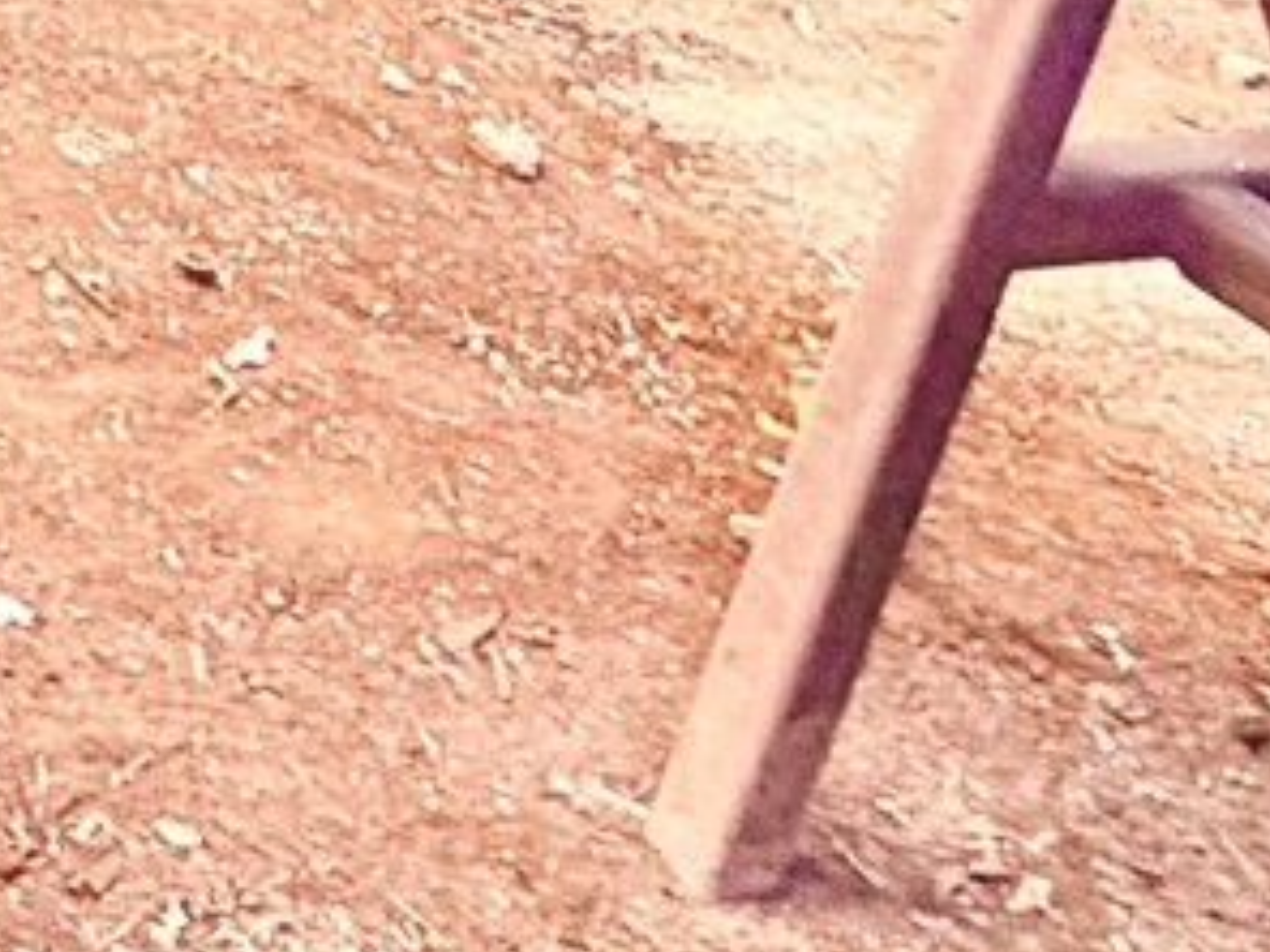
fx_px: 3559
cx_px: -1364
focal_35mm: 97
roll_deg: -1.3
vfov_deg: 10.8
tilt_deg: +0.5
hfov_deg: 15.5
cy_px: -1823
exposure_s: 1/182
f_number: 2.2
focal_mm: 2.22
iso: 50
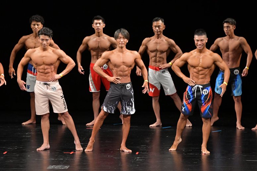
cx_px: 128
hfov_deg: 8.6
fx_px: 1713
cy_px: 86
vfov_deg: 5.7
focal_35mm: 240
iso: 3200
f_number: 5.6
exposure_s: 1/400
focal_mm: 160
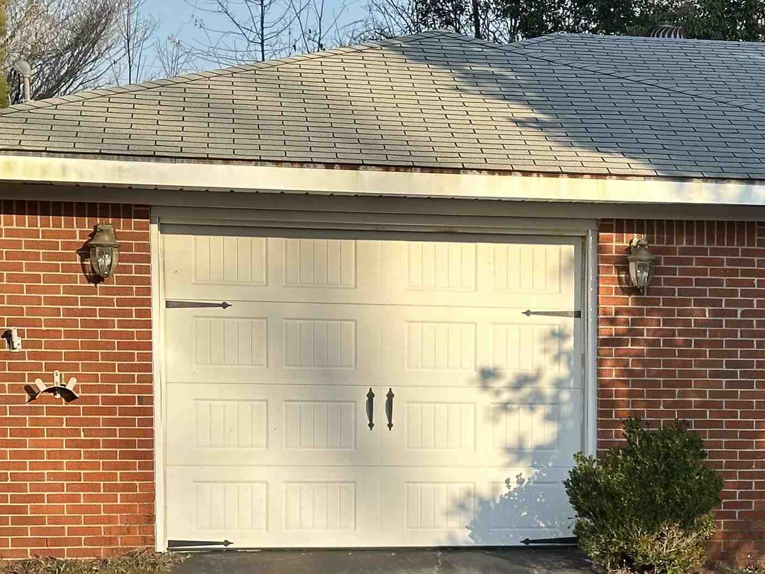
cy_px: 468
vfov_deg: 14.0
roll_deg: -0.2
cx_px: 780
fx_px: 2320
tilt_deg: -4.6
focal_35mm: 105
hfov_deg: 18.2
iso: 64
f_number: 1.78
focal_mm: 6.86
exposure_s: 1/1395
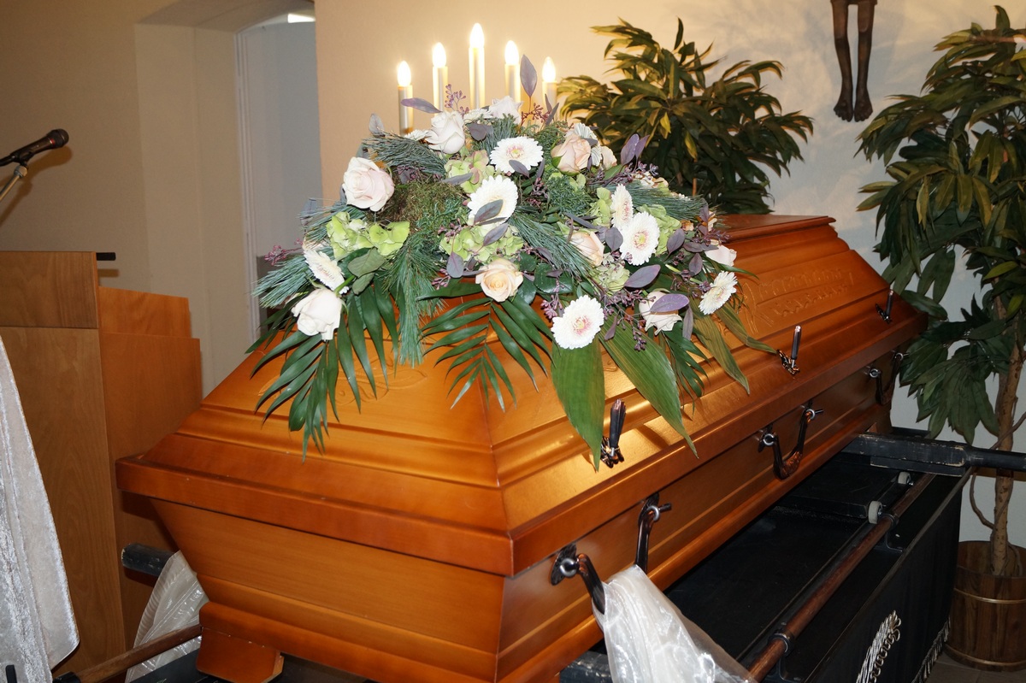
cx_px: 513
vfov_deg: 36.8
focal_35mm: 36
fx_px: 1026
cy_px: 342
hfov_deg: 53.2
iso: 800
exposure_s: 1/80
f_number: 4
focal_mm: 24
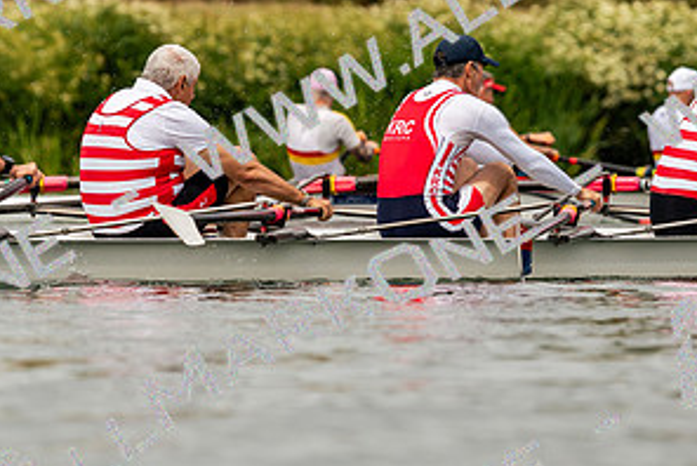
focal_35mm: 766
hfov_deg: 2.7
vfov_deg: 1.8
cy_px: 187
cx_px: 469
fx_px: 14845
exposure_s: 1/2000
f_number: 6.3
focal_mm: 391
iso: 200
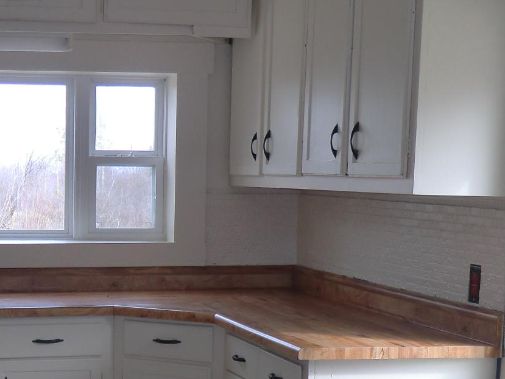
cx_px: 69
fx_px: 1226
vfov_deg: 17.4
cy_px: 326
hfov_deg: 22.8
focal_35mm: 84
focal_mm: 6.1
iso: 64
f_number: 3.6
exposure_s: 1/60
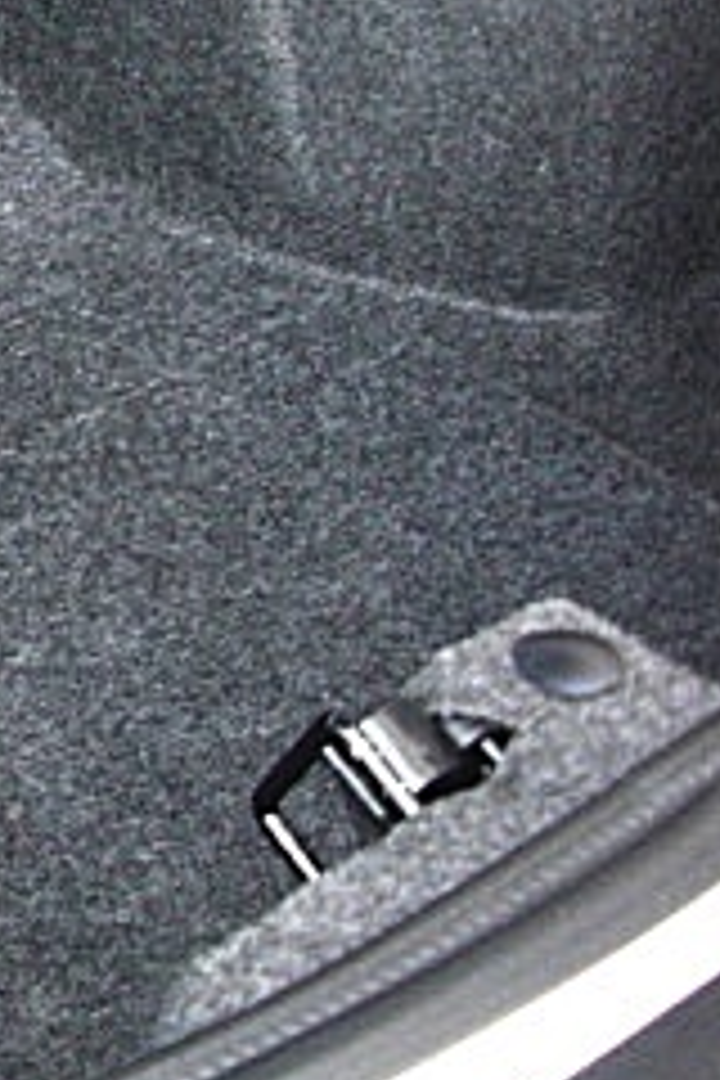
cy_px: 202
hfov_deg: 12.2
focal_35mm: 100
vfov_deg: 20.2
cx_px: -680
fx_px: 3000
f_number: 2.8
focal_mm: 6.3
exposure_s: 1/125
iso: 400
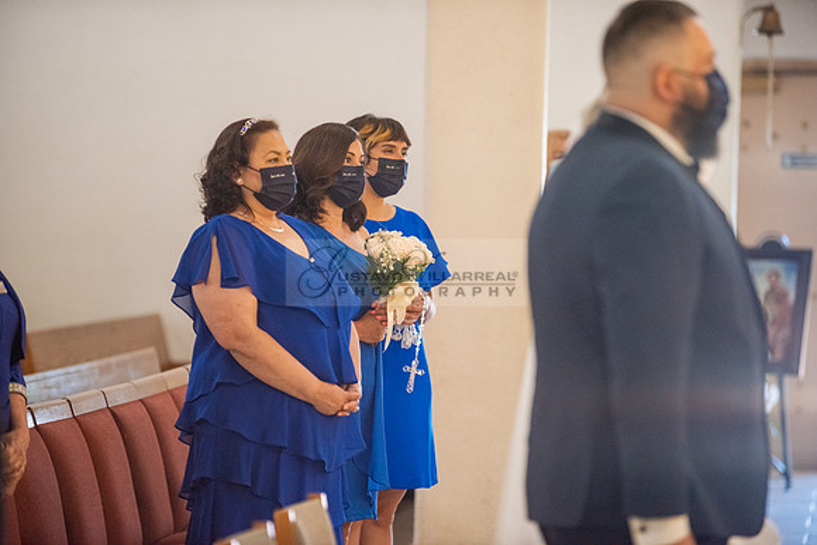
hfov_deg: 10.3
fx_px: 4540
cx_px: 408
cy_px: 272
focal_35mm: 200
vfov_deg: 6.9
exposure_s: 1/160
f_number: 3.5
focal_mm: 200
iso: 2000
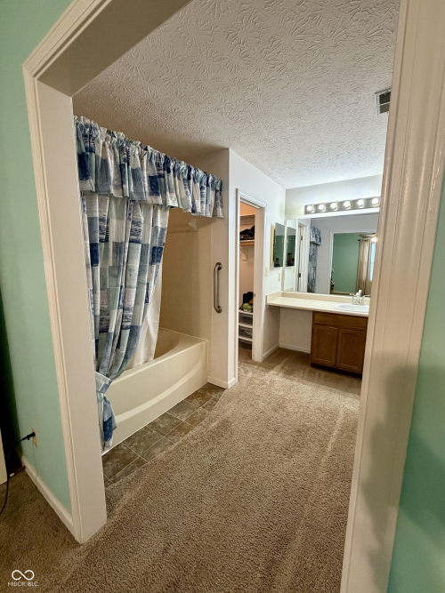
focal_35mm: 14
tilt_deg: -8.1
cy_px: 296
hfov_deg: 85.7
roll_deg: +0.2
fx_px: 240
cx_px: 222
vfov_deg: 102.1
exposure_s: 1/60
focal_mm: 2.22
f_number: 2.2
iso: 400
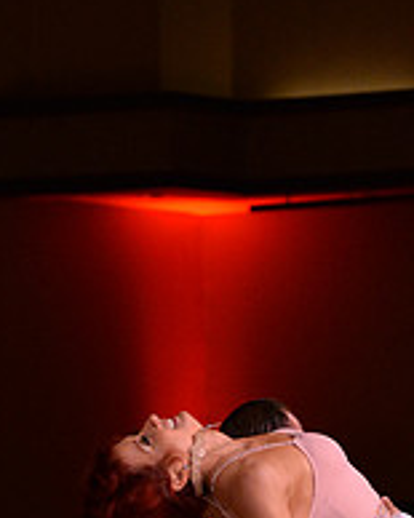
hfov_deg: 5.3
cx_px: 287
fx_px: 4506
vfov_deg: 6.5
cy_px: 673
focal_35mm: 294
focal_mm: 105
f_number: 5
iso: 2000
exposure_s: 1/250
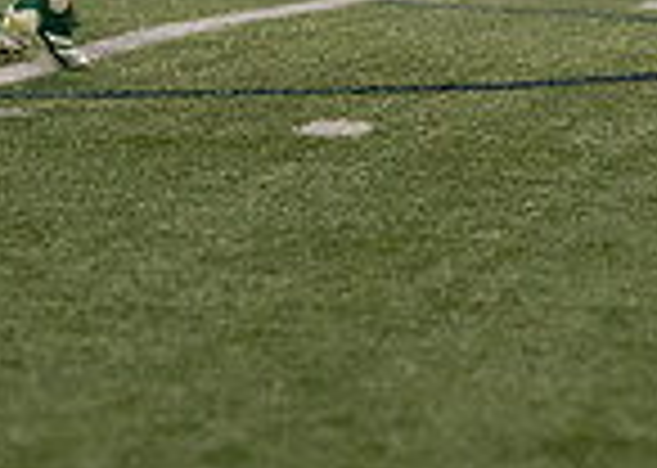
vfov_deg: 2.7
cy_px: -462
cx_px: -239
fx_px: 10048
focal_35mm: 539
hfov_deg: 3.7
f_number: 2.8
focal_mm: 80
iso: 1250
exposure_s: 1/1250
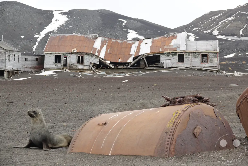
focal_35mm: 100
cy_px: 83
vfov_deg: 13.7
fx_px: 689
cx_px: 124
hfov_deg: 20.4
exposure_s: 1/160
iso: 100
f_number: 4
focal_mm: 36.72
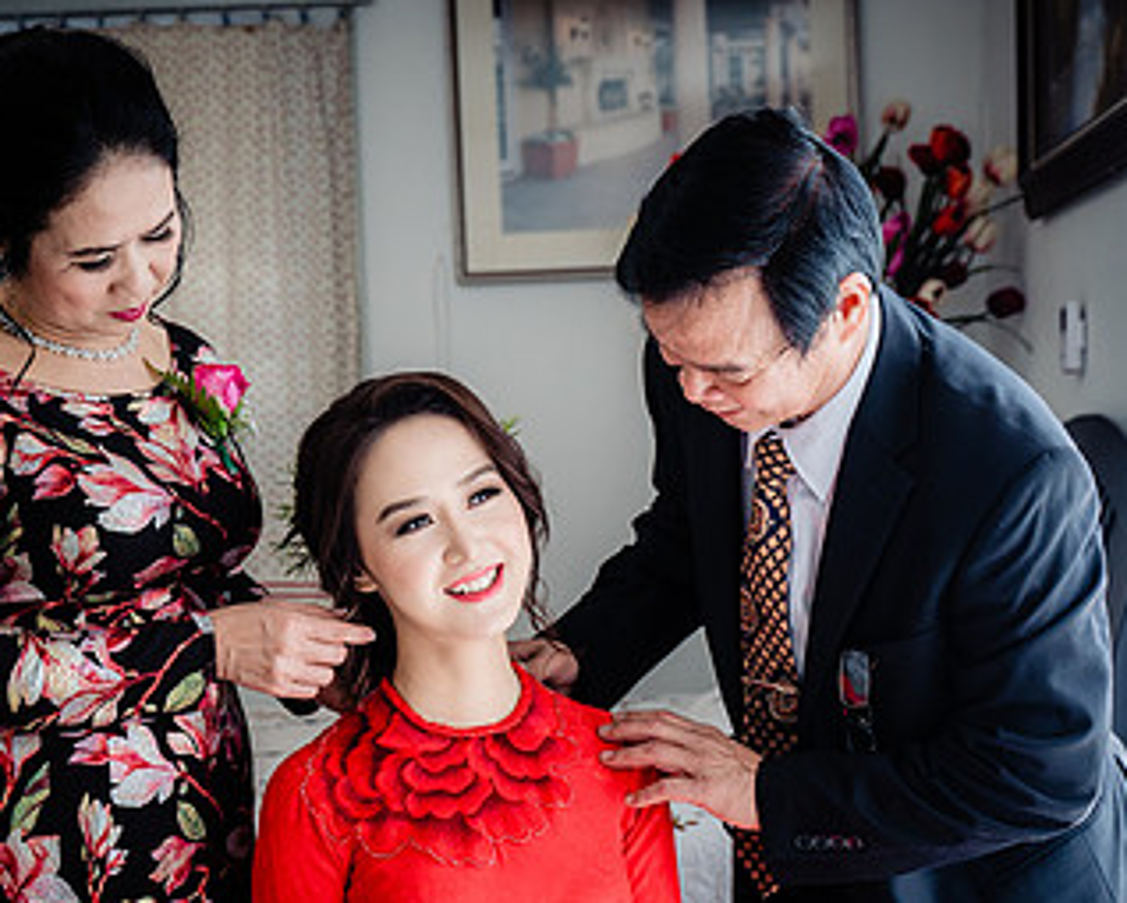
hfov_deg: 25.7
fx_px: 2471
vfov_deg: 20.6
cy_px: 643
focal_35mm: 74
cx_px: 517
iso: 250
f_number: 3.5
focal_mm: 40
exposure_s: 1/200
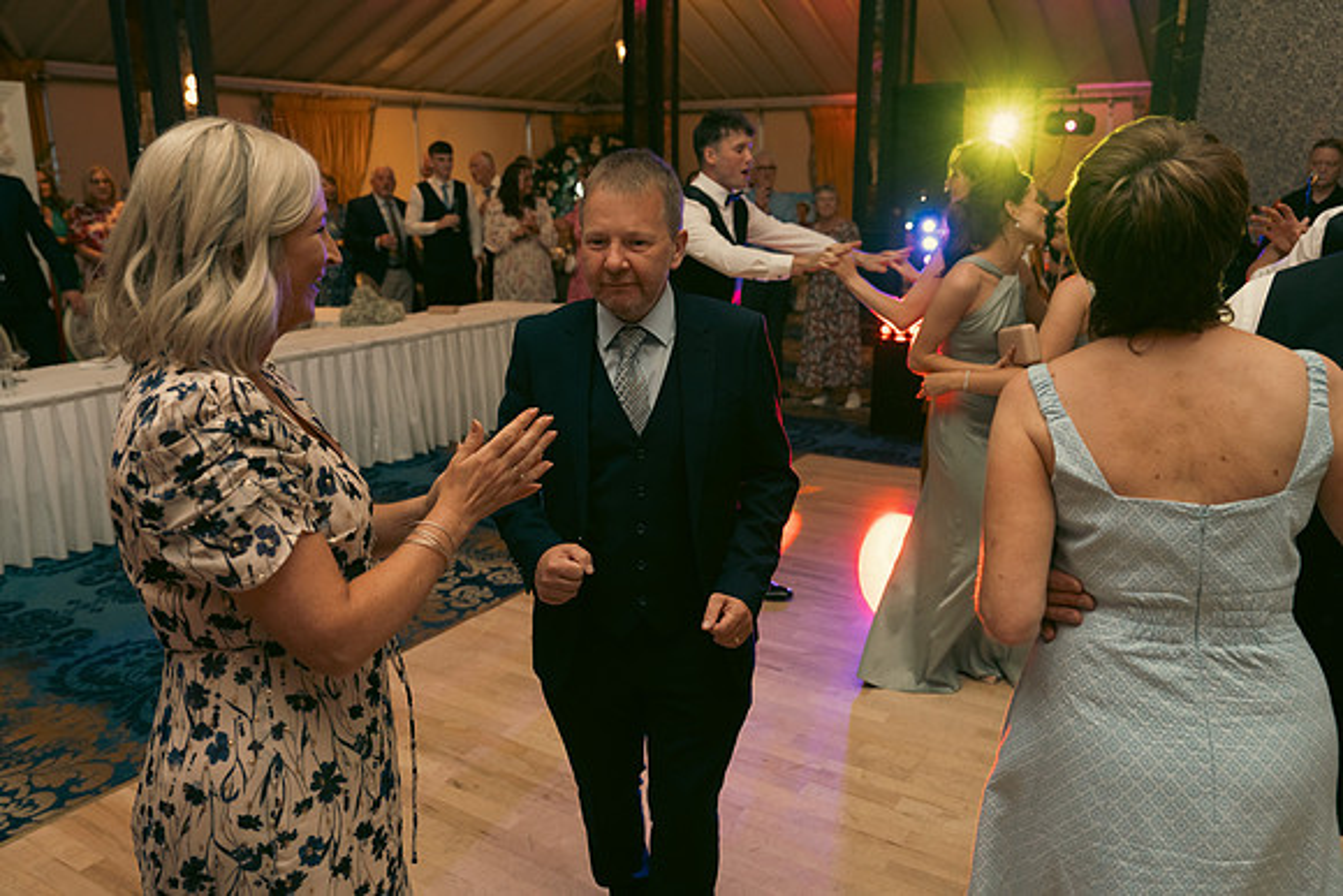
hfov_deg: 63.6
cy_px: 448
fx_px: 1082
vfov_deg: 45.0
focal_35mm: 29
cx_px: 672
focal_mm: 29
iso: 2500
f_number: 3.5
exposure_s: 1/200
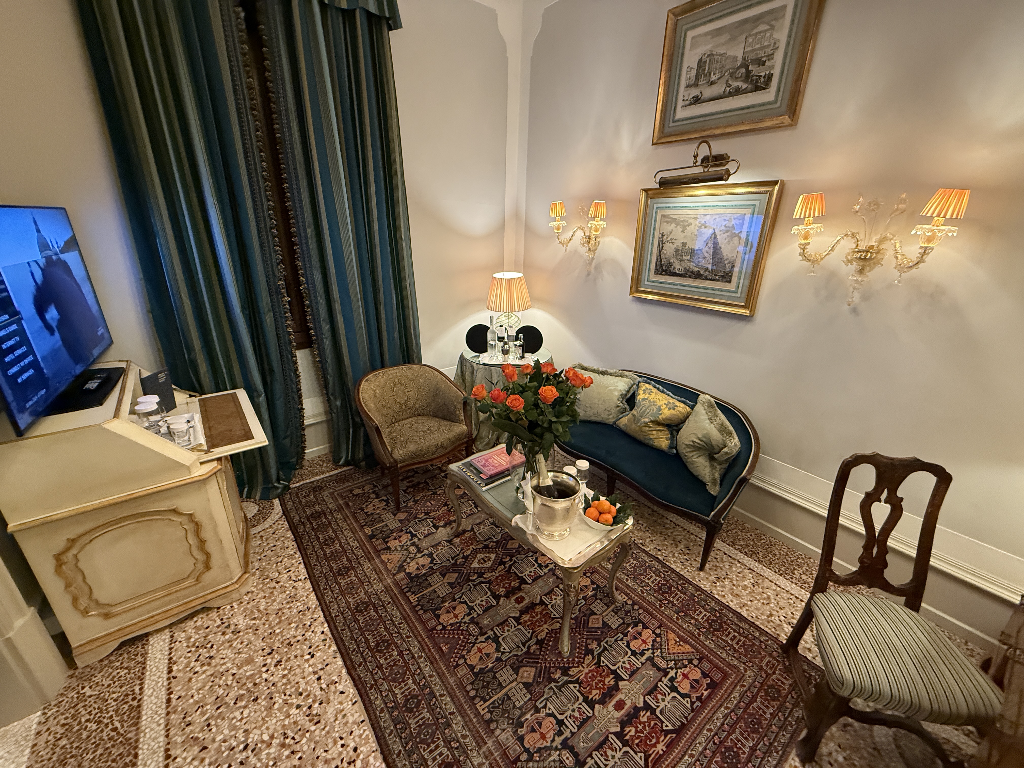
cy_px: 384
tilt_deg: -20.7
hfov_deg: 102.1
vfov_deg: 85.7
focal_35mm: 14
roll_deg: -1.3
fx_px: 414
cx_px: 512
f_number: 2.2
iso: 500
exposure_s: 1/50
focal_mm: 2.22
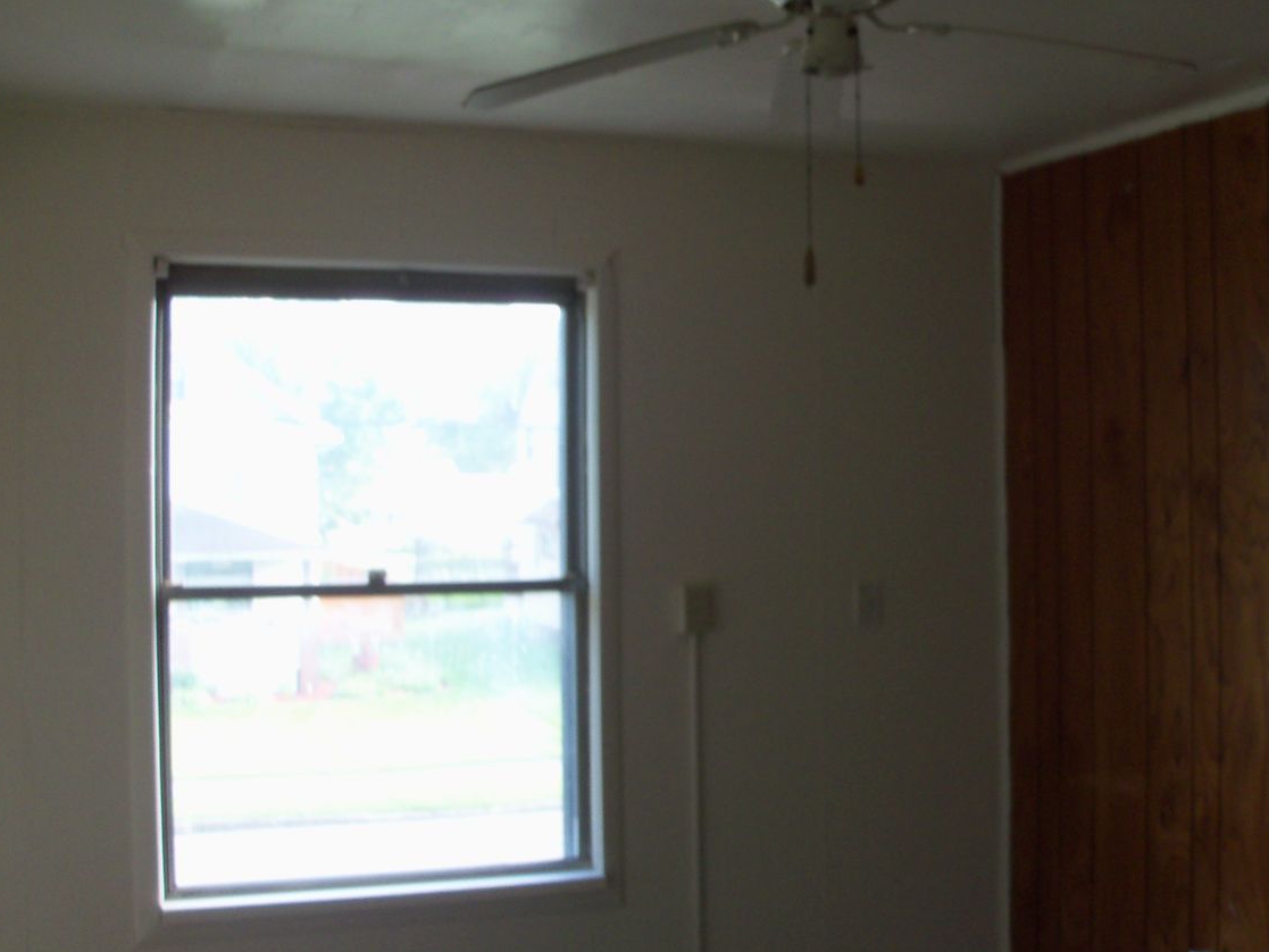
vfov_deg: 30.9
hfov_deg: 40.2
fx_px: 1723
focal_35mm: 47
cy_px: 456
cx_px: 785
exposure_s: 1/30
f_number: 3
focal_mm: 6.3
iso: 80
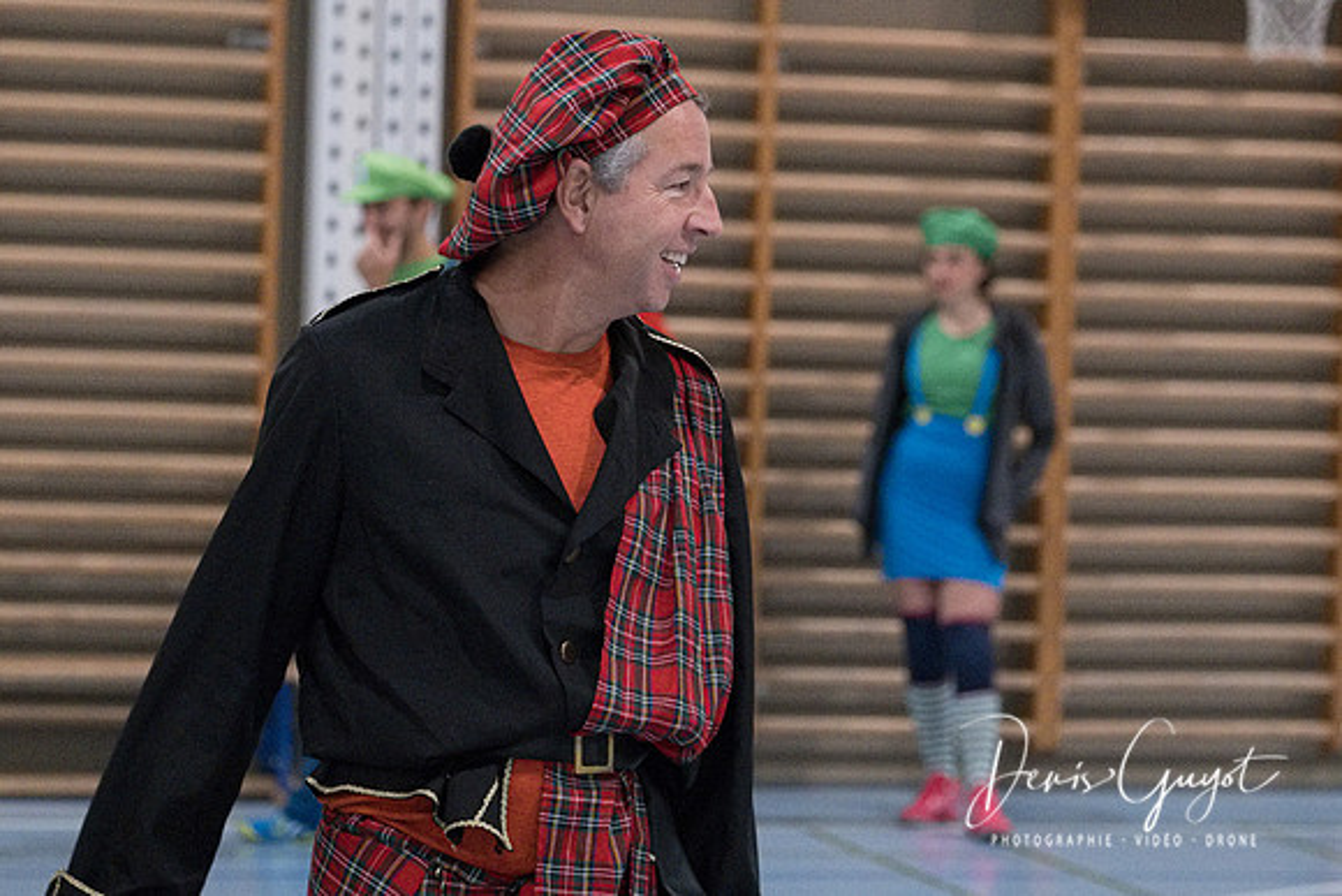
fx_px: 5531
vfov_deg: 9.2
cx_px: 663
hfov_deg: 13.8
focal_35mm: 148
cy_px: 281
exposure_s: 1/500
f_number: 2.8
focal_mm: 66
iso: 6400
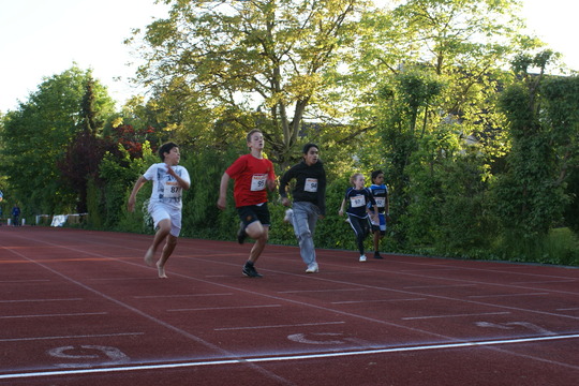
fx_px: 724
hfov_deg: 43.6
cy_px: 193
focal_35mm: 45
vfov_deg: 29.9
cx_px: 290
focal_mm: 30
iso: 100
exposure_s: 1/125
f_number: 5
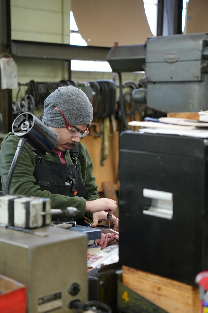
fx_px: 641
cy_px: 167
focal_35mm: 74
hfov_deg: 18.4
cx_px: 81
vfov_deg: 27.3
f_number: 1.8
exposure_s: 1/200
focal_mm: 40
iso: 320
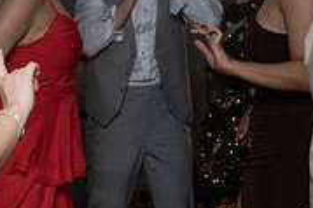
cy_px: 128
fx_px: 1320
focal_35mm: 152
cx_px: 41
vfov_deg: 9.0
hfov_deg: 13.4
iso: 2000
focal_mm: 40
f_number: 5.6
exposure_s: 1/250
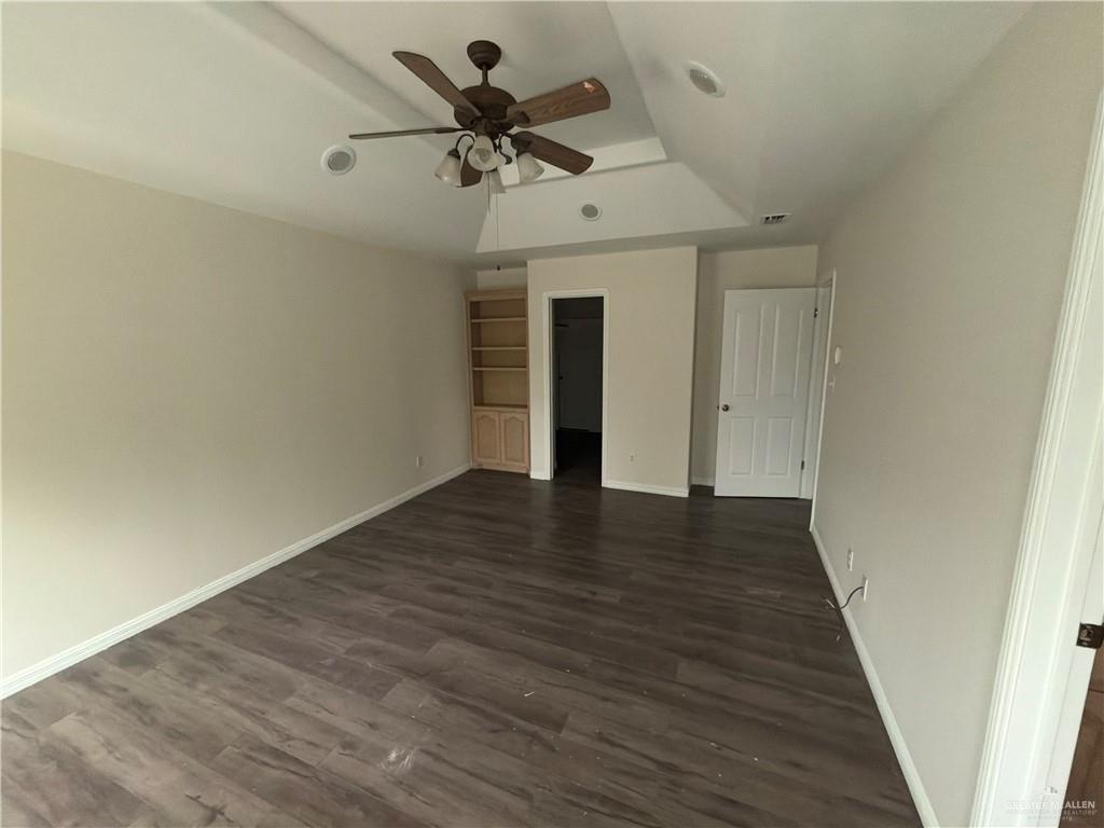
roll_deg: +0.6
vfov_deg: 85.7
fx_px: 446
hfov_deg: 102.1
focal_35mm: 14
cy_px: 414
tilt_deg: -9.7
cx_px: 552
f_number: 2.2
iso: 320
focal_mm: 2.22
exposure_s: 1/60
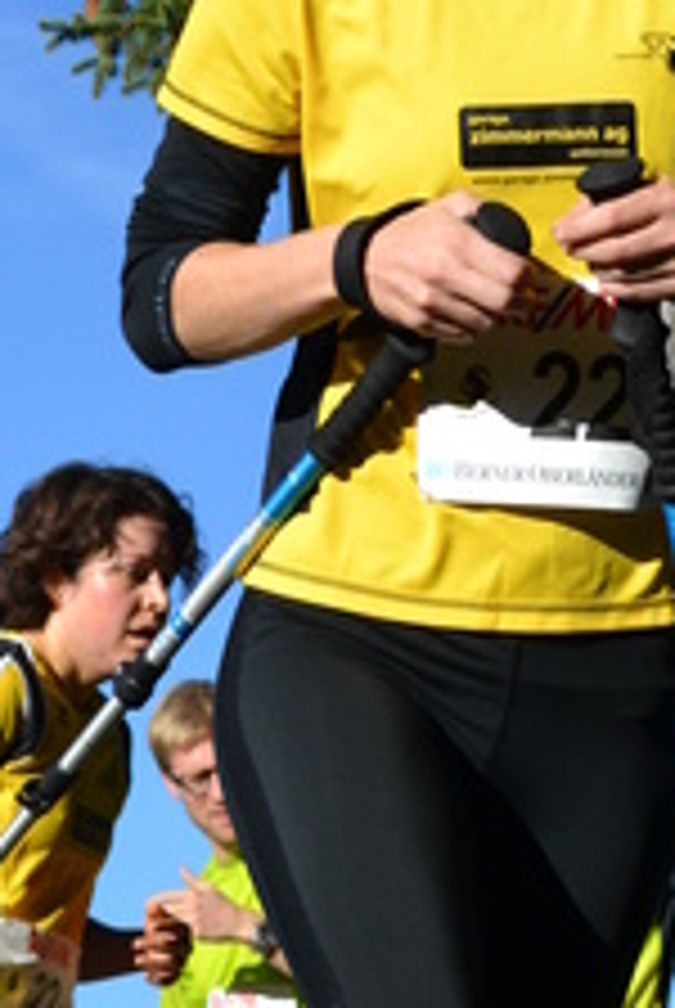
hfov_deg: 6.8
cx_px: 178
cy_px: 106
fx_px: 5635
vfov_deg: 10.2
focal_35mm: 201
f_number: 6.3
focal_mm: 40
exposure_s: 1/1600
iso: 400
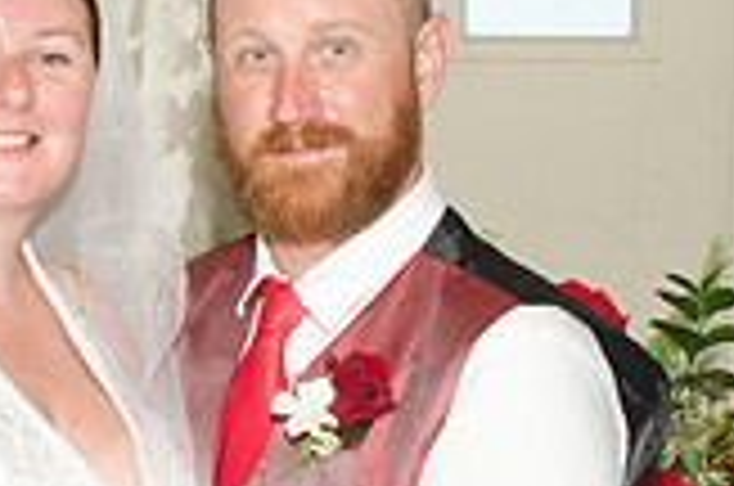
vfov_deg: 8.0
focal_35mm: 171
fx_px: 3480
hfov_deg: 11.8
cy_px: 450
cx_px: -122
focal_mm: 32
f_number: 6.3
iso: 400
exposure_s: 1/250
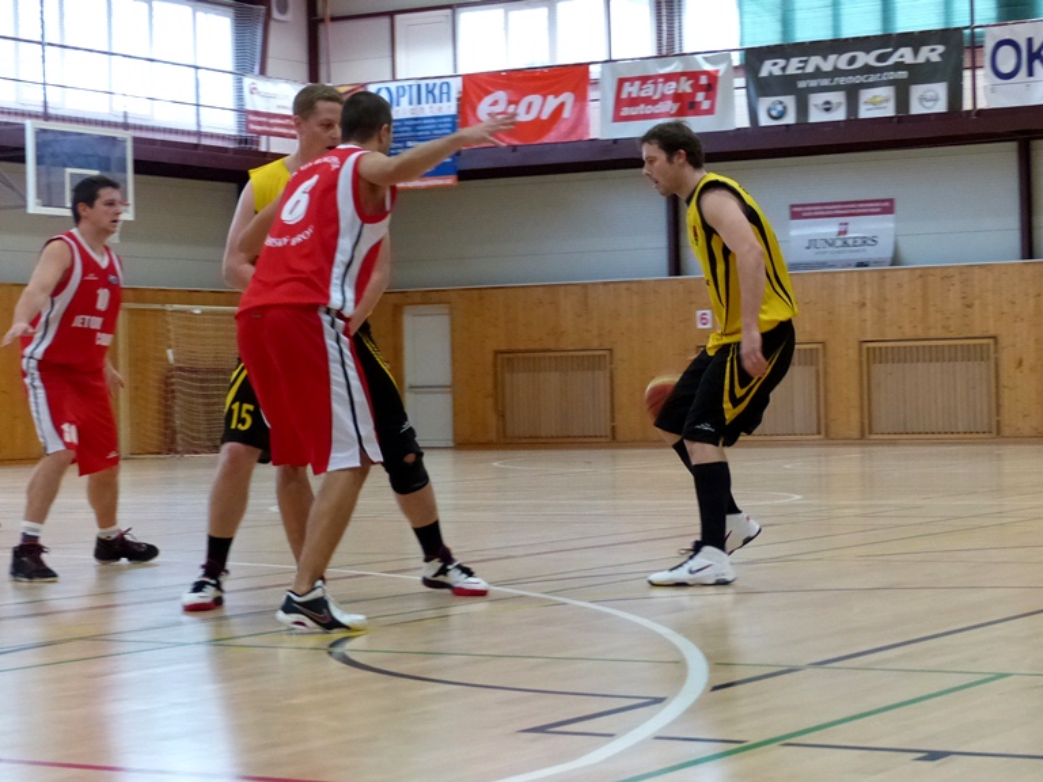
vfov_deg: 17.2
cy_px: 391
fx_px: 2591
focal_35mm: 86
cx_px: 522
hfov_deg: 22.8
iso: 800
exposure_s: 1/125
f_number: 2.8
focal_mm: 15.5
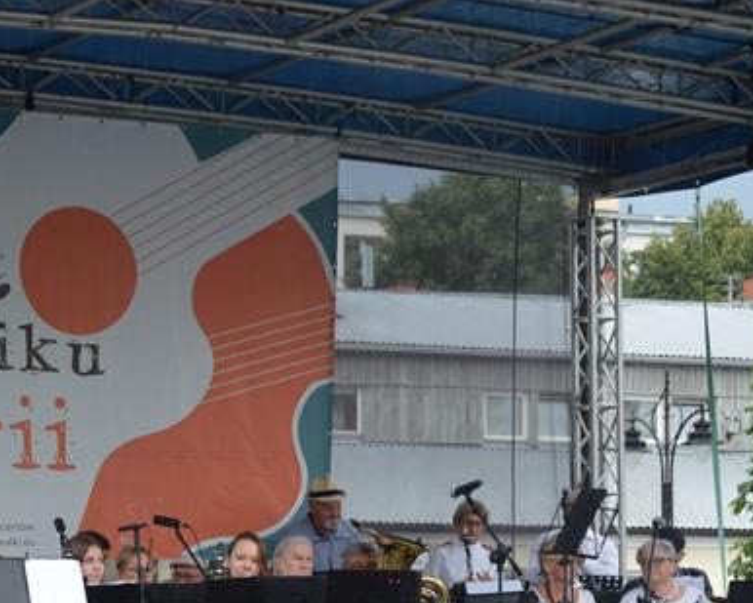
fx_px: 3121
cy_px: 517
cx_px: 400
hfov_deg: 13.8
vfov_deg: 11.0
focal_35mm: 140
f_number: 4.8
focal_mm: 48
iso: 400
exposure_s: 1/50
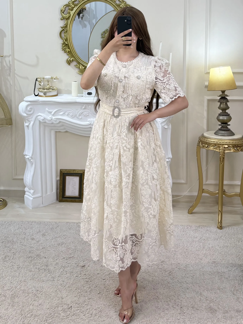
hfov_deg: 53.0
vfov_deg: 67.3
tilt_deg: -9.7
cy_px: 162
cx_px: 122
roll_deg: +0.2
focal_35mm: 26
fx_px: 243
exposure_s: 1/357
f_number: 1.6
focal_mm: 5.96
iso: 64
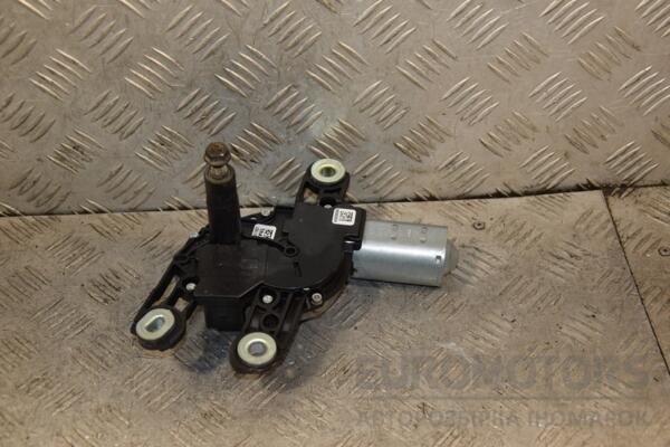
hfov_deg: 31.9
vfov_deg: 21.6
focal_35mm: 63
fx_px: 1172
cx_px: 335
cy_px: 224
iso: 800
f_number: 4.8
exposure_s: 1/200
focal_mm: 42
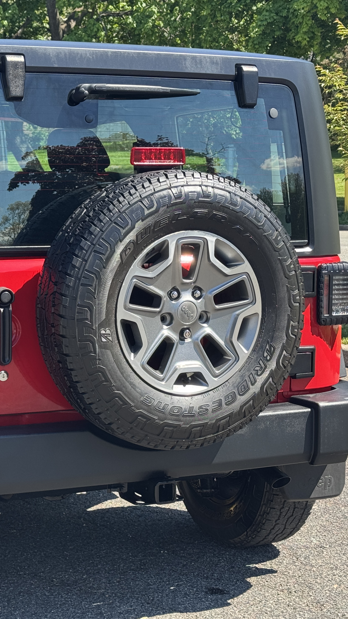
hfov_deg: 16.6
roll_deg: +1.2
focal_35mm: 72
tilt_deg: -6.5
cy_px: 302
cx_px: 63
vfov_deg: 29.4
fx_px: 1181
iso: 64
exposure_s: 1/843
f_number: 1.78
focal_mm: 6.76
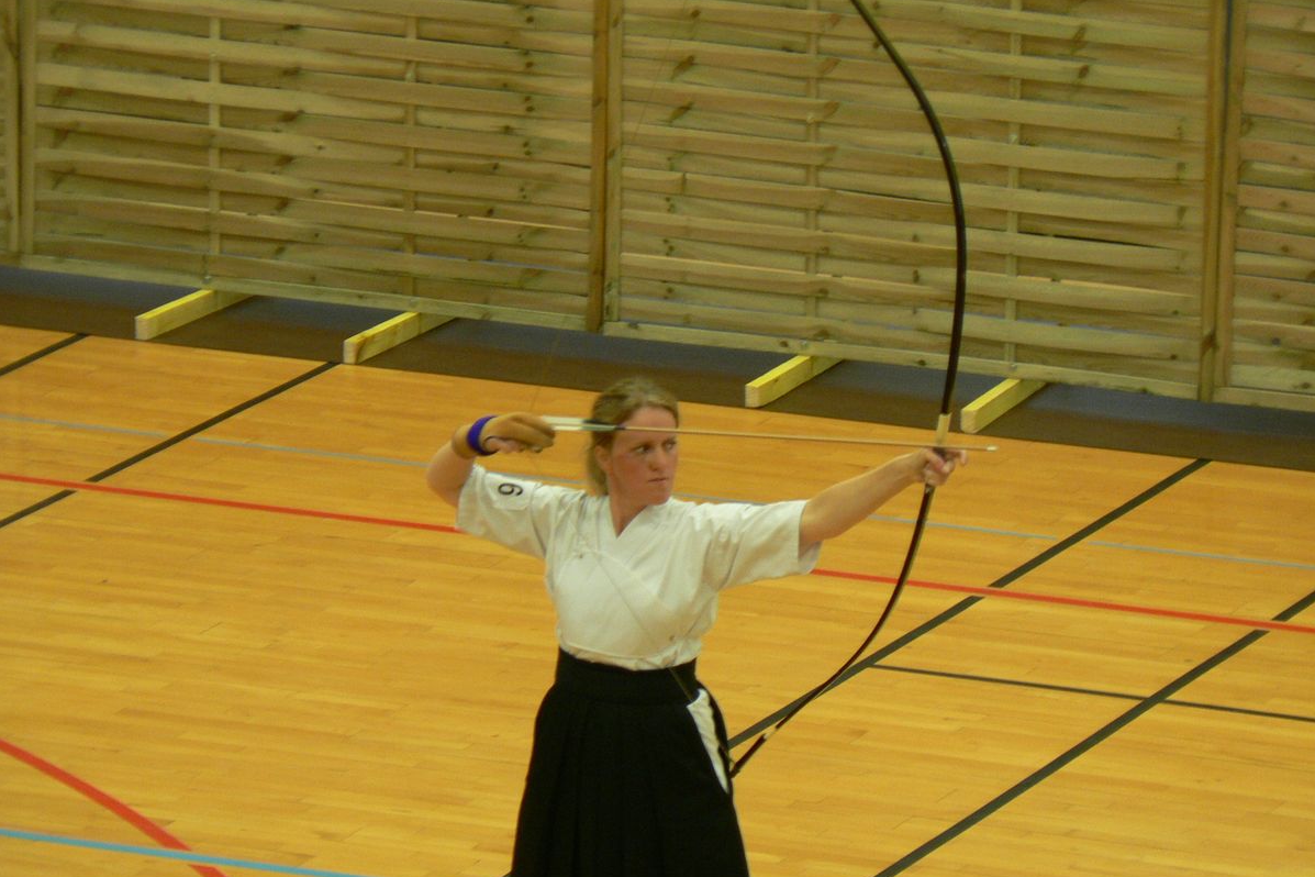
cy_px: 490
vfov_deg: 4.7
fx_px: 10738
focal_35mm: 294
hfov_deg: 7.0
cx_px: 657
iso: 150
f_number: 3.3
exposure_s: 1/30
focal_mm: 47
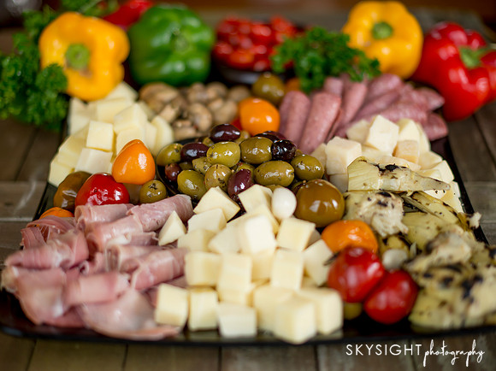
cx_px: 244
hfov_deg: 35.5
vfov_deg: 27.0
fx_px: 774
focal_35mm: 54
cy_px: 185
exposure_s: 1/1000
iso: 400
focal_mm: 50
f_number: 2
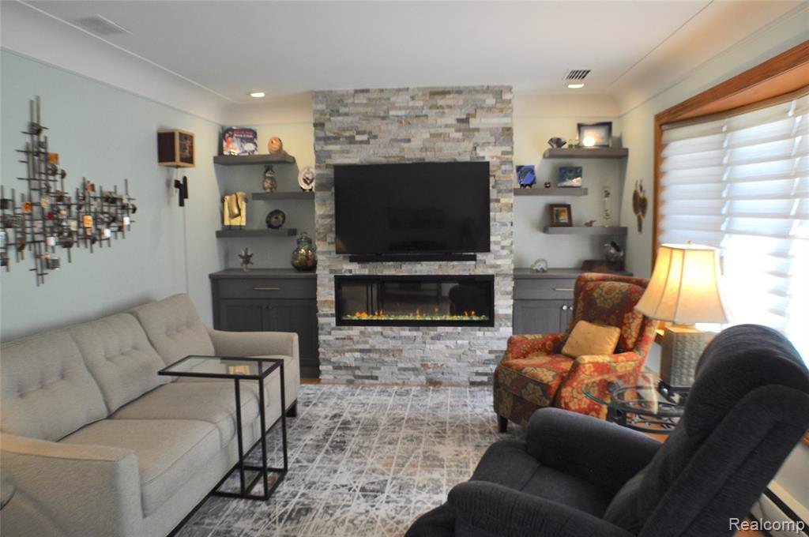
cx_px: 404
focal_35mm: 33
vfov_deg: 39.9
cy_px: 268
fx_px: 741
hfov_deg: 57.3
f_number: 4
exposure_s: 1/125
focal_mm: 22
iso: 400
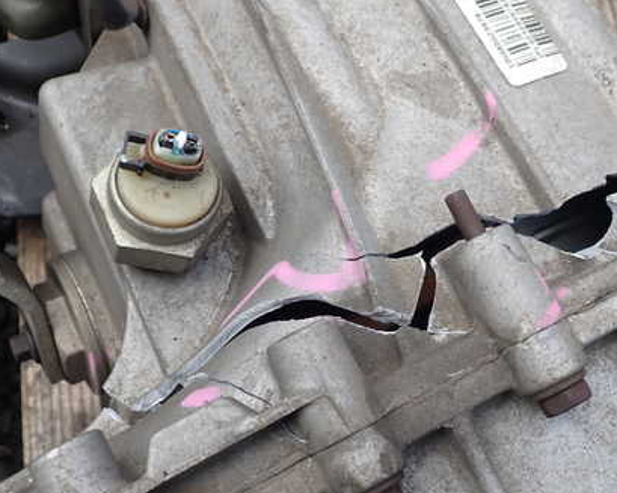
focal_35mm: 43
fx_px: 785
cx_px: 347
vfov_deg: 34.9
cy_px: 240
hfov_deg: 42.8
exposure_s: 1/500
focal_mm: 5.4
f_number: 3.2
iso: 100
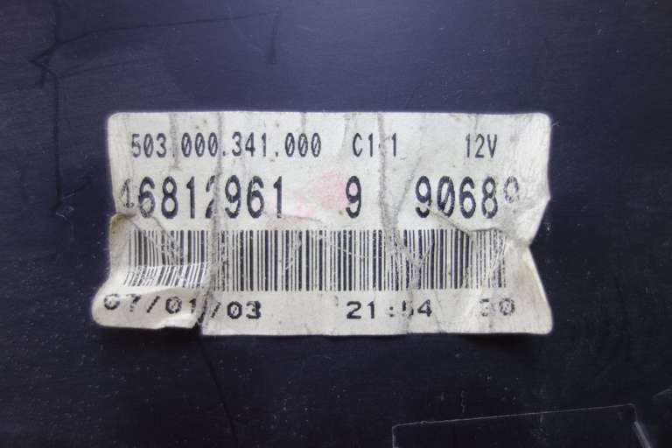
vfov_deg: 46.4
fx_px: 523
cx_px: 336
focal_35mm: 28
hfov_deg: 65.5
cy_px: 224
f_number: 2
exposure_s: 1/100
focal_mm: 10.4
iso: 125
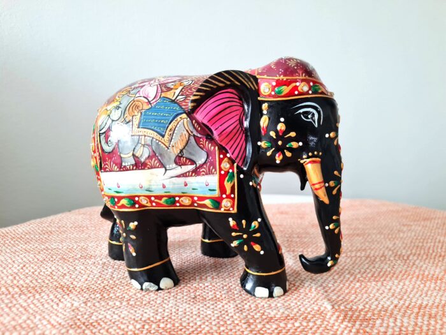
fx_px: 335
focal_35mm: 26
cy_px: 168
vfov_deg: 53.1
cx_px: 223
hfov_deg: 67.3
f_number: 1.8
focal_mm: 5.4
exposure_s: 1/40
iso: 200
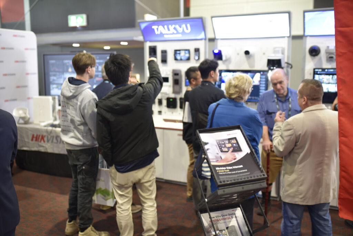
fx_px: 343
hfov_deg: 54.4
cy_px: 118
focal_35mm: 35
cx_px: 176
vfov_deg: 37.9
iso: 800
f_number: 2
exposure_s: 1/60
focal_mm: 35
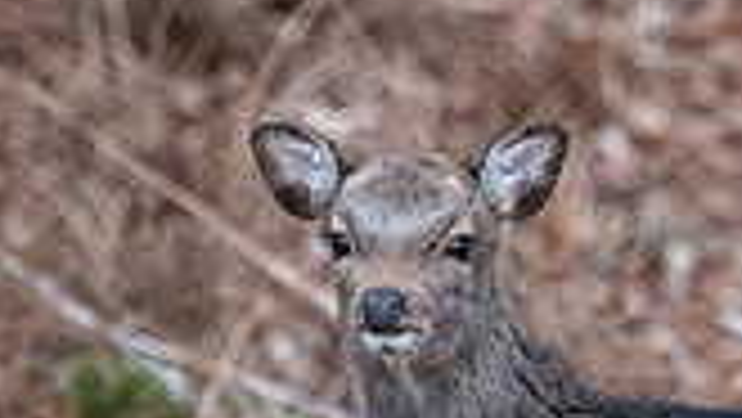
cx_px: 345
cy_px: 187
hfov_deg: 1.7
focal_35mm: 1290
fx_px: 25393
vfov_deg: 0.9
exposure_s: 1/800
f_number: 3.2
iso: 2000
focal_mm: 150
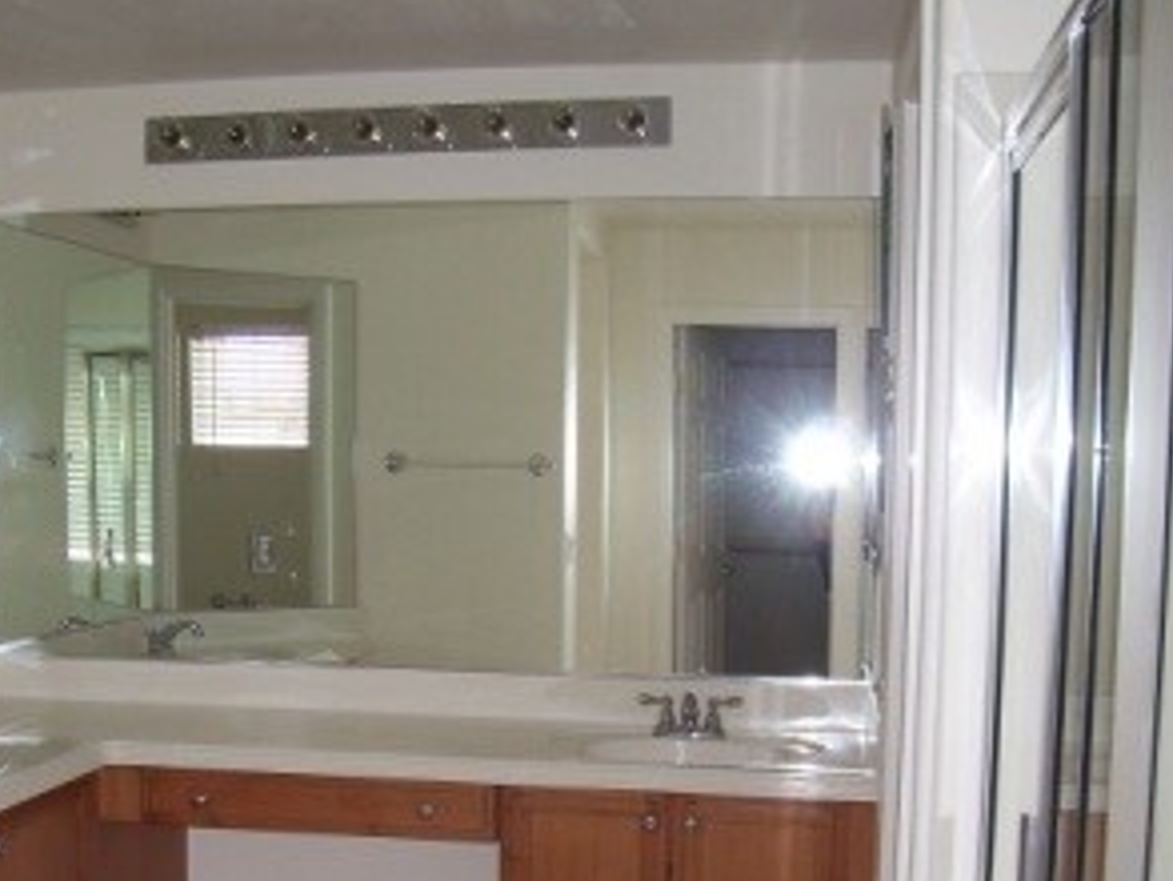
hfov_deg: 36.4
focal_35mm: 52
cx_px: 396
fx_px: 1763
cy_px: 641
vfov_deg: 27.7
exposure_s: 1/60
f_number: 2.7
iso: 80
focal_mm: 5.6
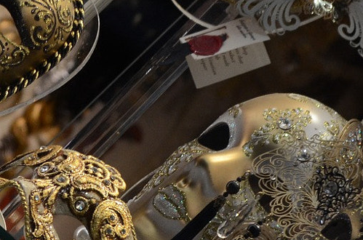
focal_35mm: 265
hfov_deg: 7.8
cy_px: 64
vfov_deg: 5.2
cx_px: 137
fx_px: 2661
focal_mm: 55
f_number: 5.6
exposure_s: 1/250
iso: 1000
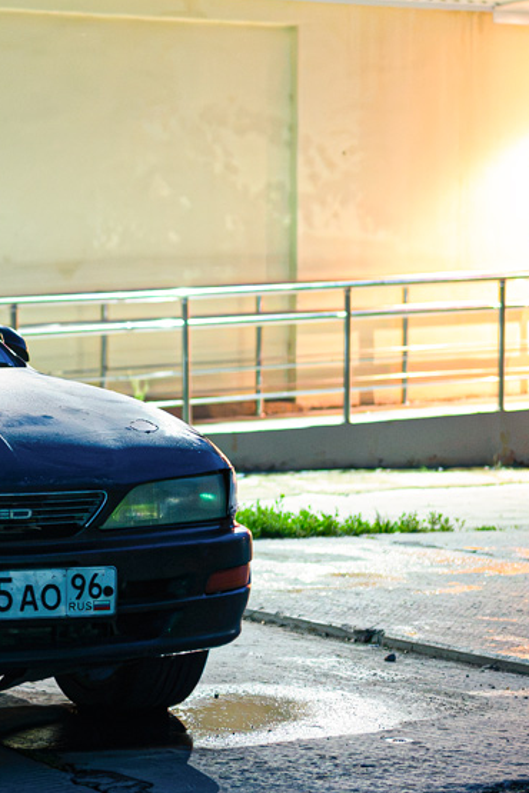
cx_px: -151
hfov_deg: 12.3
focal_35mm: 108
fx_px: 2380
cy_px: 276
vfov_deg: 18.9
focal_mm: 40
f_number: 2
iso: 2000
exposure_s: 1/50
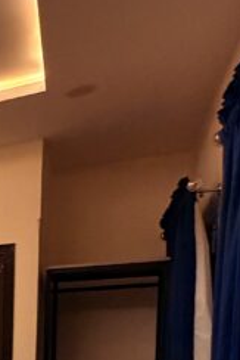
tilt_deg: -2.3
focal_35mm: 61
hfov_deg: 15.0
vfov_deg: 29.7
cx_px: -317
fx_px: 609
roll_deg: +0.0
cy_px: 394
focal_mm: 2.22
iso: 800
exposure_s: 1/51
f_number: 2.2
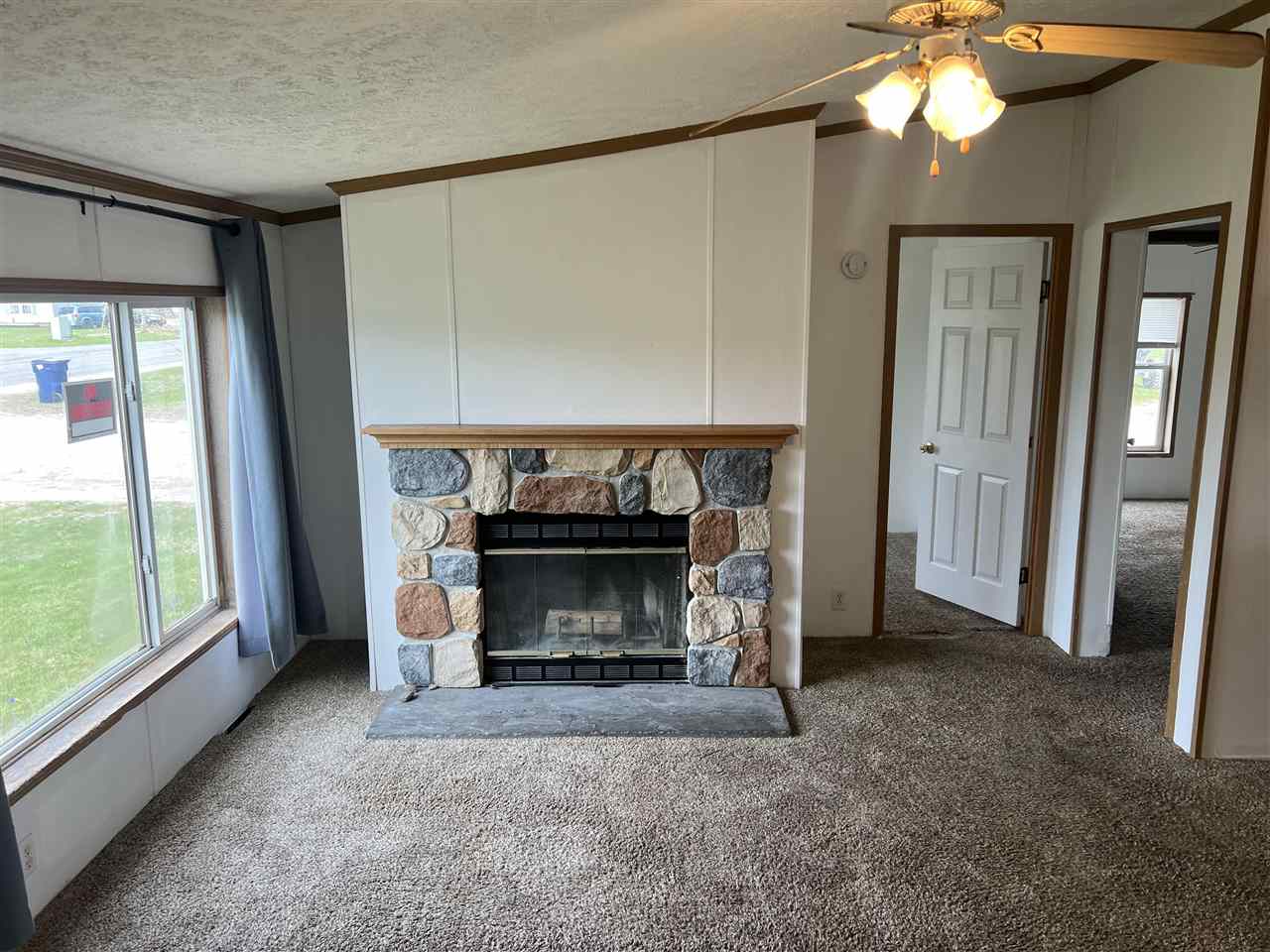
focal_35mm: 26
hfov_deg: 67.3
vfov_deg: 53.1
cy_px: 476
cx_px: 635
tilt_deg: -10.5
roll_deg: +0.0
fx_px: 954
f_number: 1.5
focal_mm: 5.7
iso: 50
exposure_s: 1/120
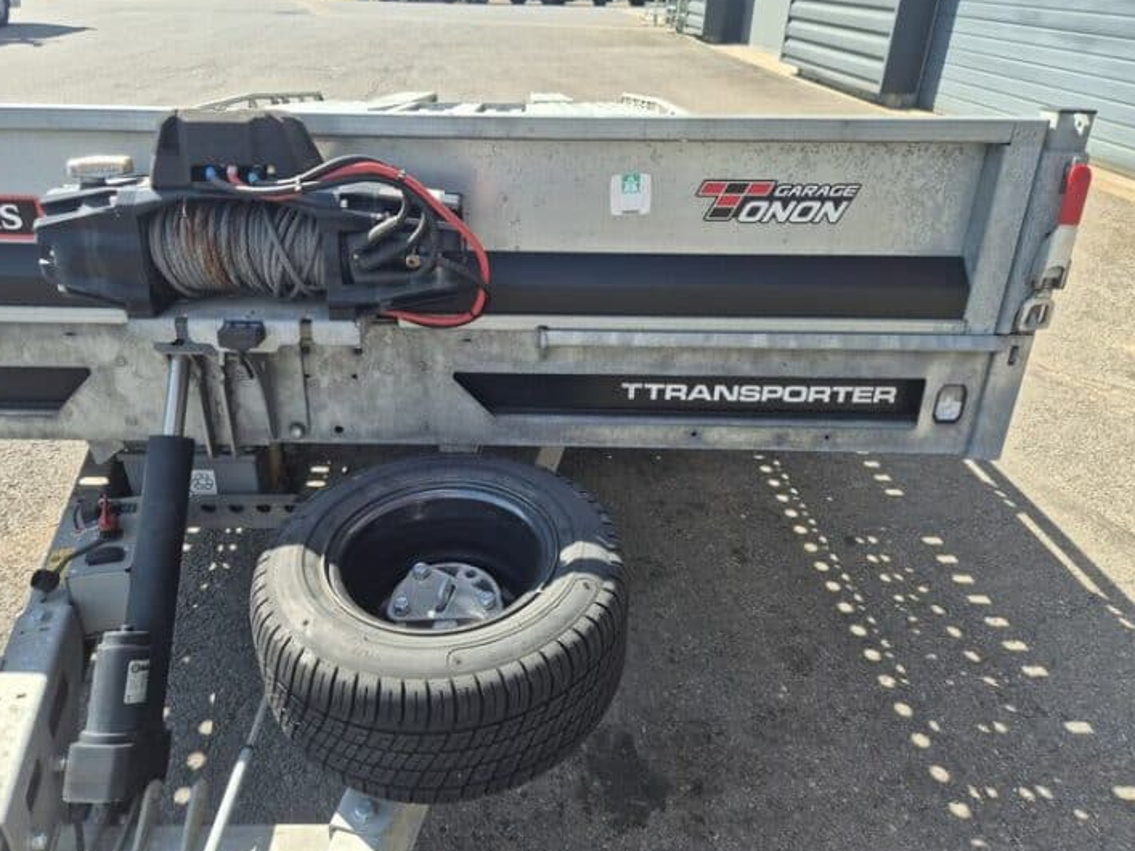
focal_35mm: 25
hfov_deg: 69.3
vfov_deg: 54.9
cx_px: 522
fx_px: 820
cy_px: 413
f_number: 1.8
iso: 25
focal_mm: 5.4
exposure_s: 1/690
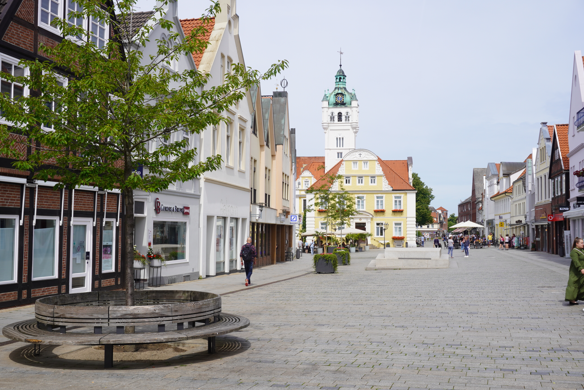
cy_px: 196
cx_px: 292
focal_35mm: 42
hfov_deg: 46.9
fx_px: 674
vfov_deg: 32.3
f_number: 11
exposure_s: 1/160
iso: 100
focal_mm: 27
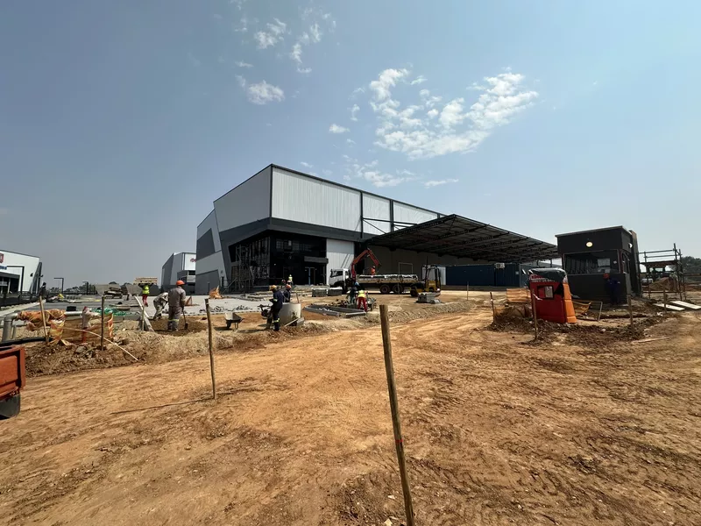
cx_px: 350
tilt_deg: +5.8
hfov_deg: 102.1
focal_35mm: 14
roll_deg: +0.3
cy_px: 263
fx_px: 284
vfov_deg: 85.7
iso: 50
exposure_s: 1/3125
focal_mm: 2.22
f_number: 2.2
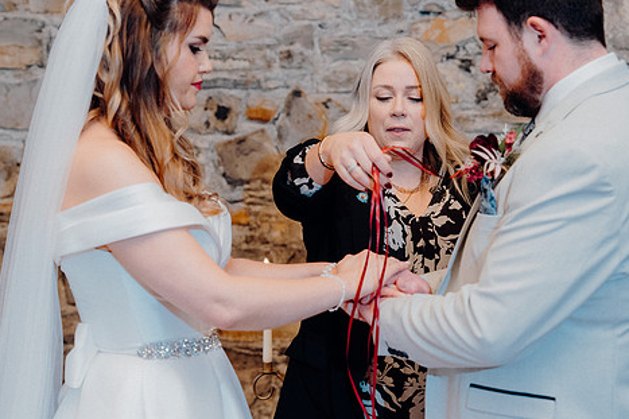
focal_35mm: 87
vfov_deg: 15.7
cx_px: 365
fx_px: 1519
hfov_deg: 23.4
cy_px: 176
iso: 2500
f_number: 3.5
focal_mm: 70
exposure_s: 1/200
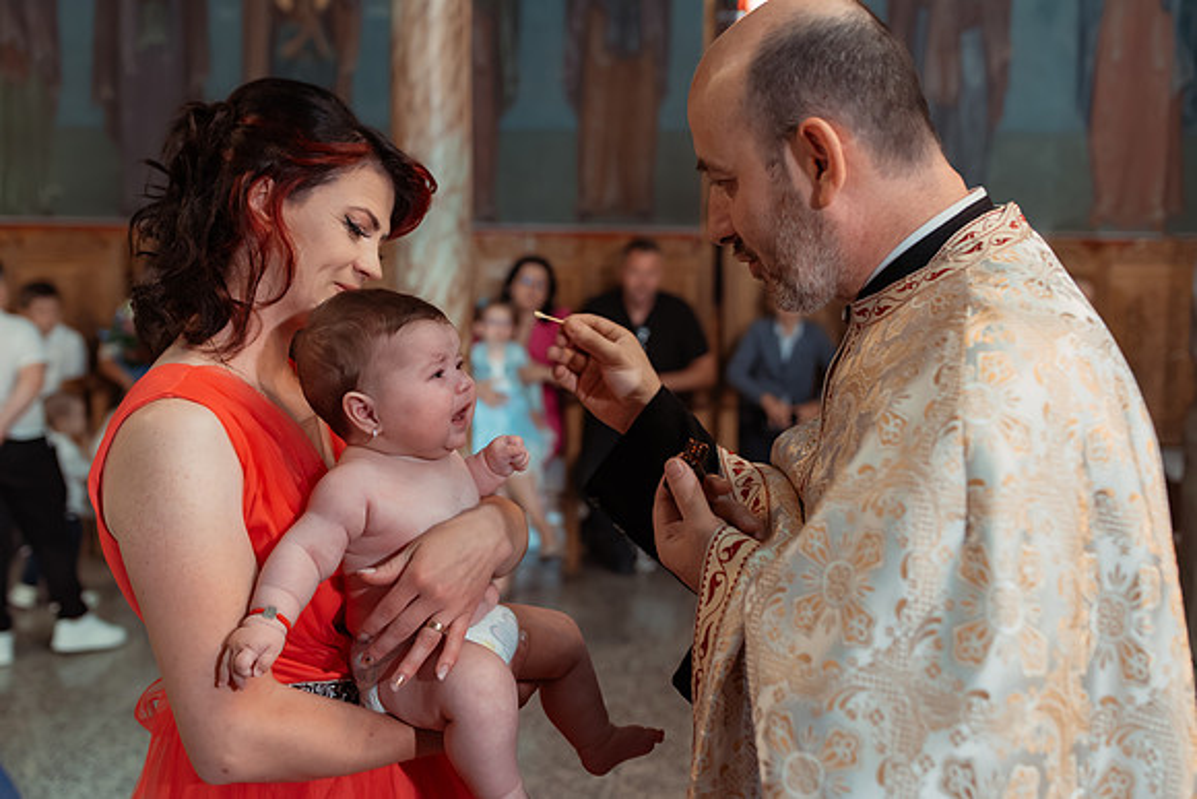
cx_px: 598
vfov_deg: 36.1
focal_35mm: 37
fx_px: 1225
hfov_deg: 52.1
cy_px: 400
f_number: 2.8
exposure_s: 1/200
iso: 1600
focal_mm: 35
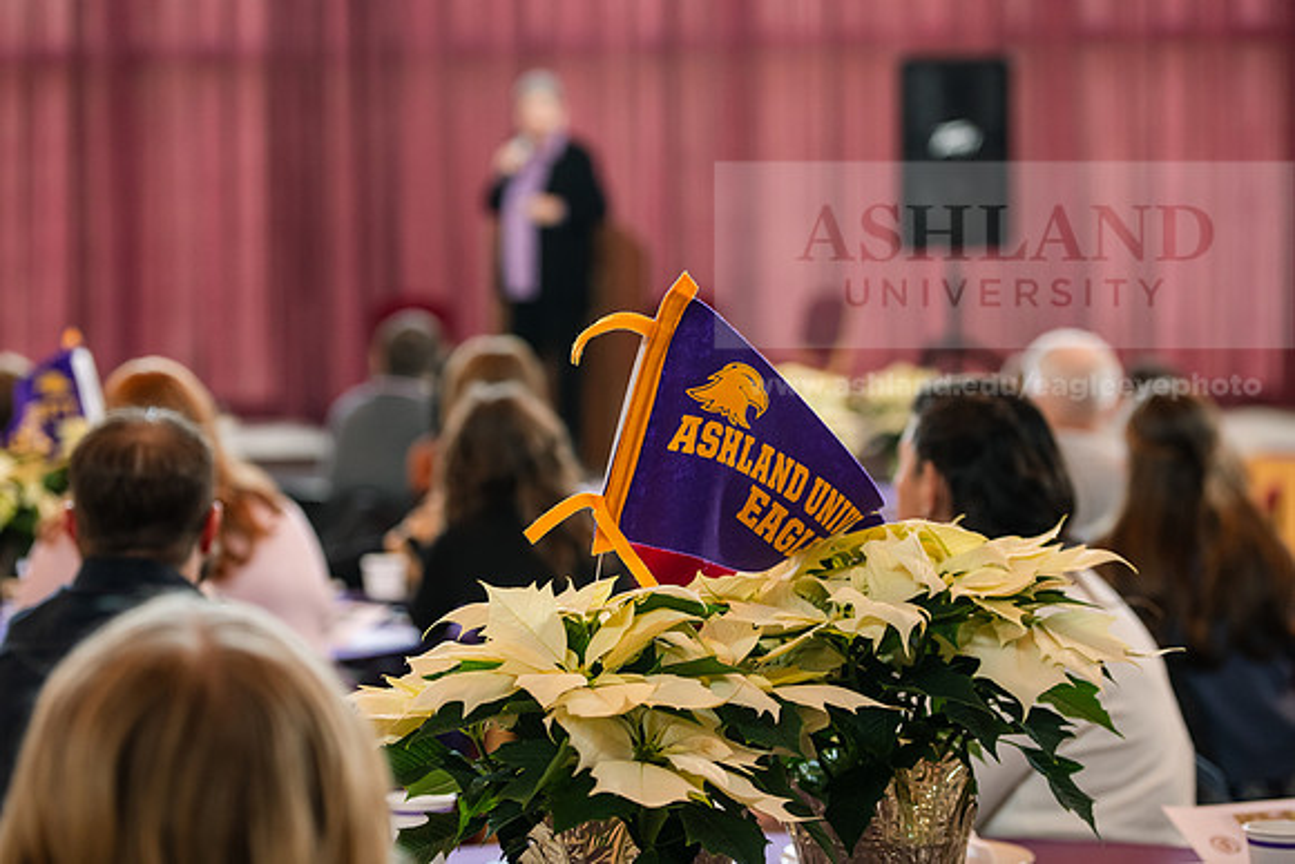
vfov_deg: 14.4
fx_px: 3418
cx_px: 648
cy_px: 432
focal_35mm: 95
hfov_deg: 21.5
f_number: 3.5
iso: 1250
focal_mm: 95
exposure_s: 1/200
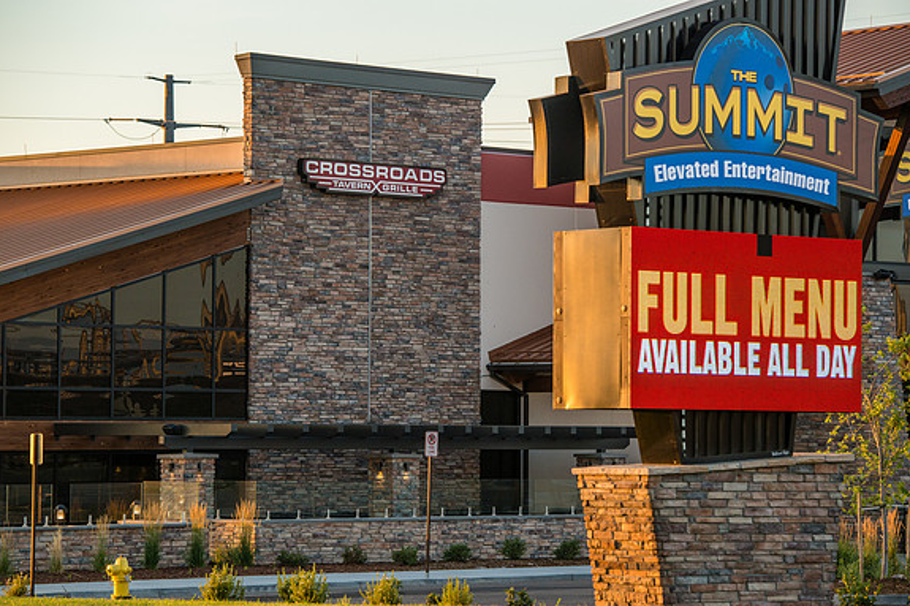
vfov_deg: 10.3
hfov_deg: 15.4
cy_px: 308
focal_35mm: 133
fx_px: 3361
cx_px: 449
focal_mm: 130
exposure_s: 1/500
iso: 800
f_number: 5
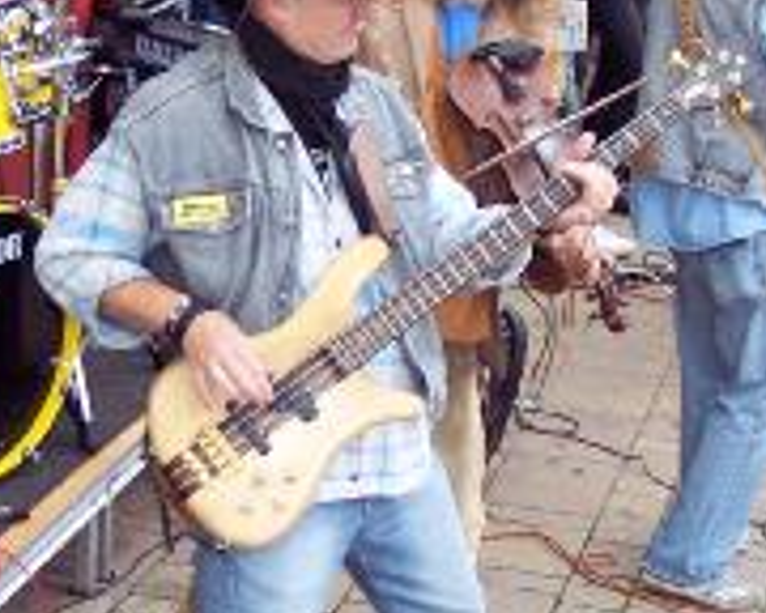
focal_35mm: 106
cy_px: 279
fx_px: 2403
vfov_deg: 14.5
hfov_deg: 18.1
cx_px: 383
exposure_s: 1/90
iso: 140
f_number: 2.8
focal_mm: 8
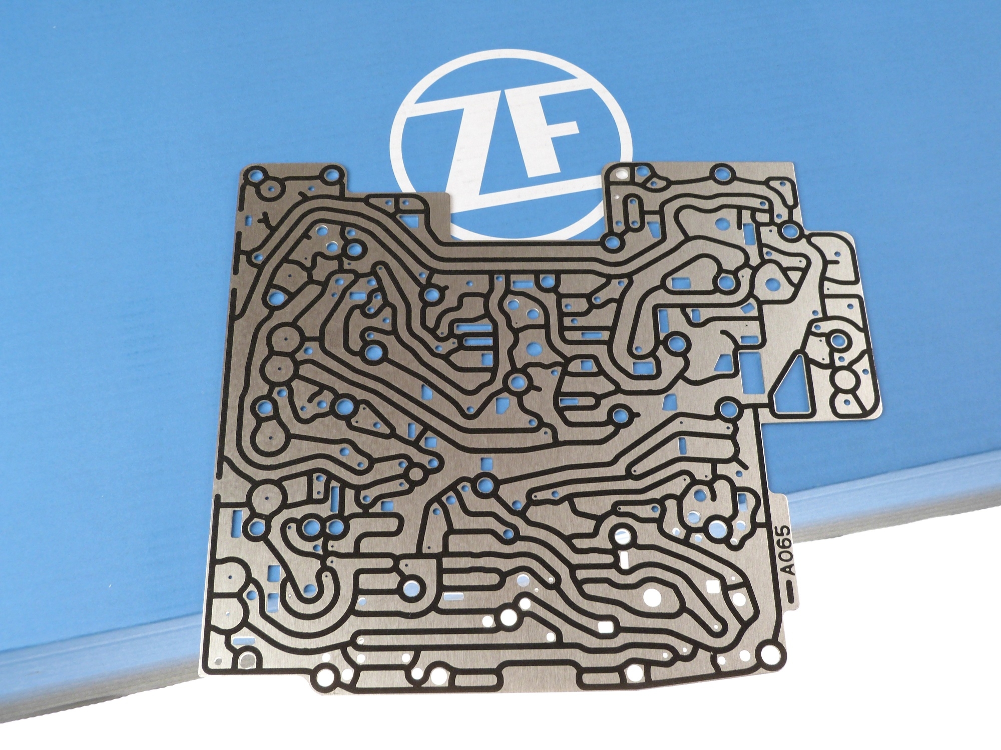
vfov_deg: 36.0
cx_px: 500
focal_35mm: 40
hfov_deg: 46.8
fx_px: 1157
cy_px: 375
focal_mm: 7
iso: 125
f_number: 3.1
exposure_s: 1/60
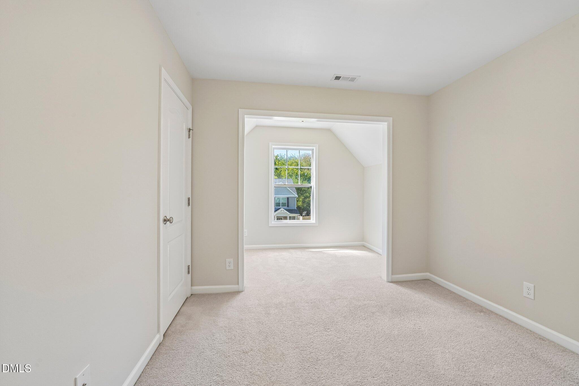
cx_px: 290
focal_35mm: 14
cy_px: 193
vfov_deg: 81.2
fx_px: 225
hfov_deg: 104.3
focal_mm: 14
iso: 200
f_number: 9
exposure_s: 1/25
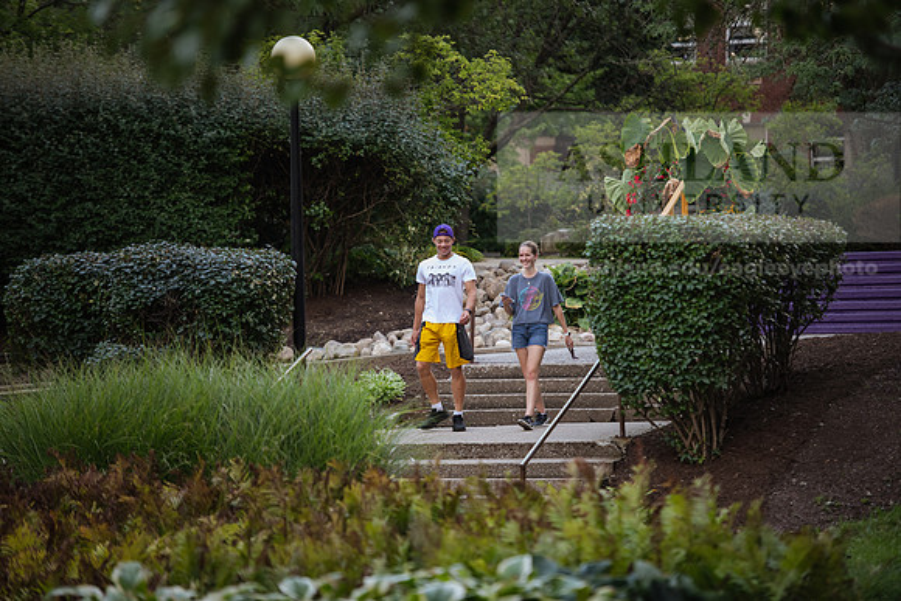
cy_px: 300
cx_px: 450
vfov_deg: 8.6
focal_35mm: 160
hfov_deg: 12.8
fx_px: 4005
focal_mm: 160
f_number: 3.2
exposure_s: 1/250
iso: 1000
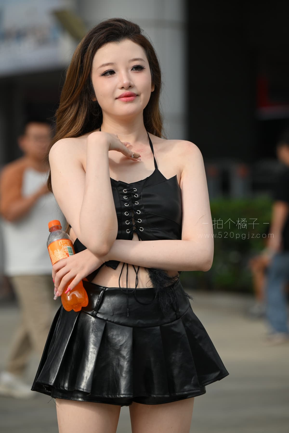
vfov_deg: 13.2
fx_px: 1866
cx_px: 144
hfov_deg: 8.9
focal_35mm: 155
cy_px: 216
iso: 110
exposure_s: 1/640
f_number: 4
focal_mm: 155
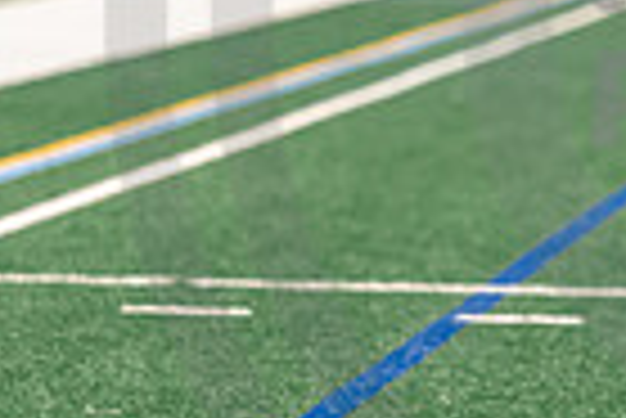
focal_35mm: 688
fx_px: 11976
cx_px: 905
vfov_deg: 2.0
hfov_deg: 3.0
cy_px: 20
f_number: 2.8
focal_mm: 165
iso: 2000
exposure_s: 1/160
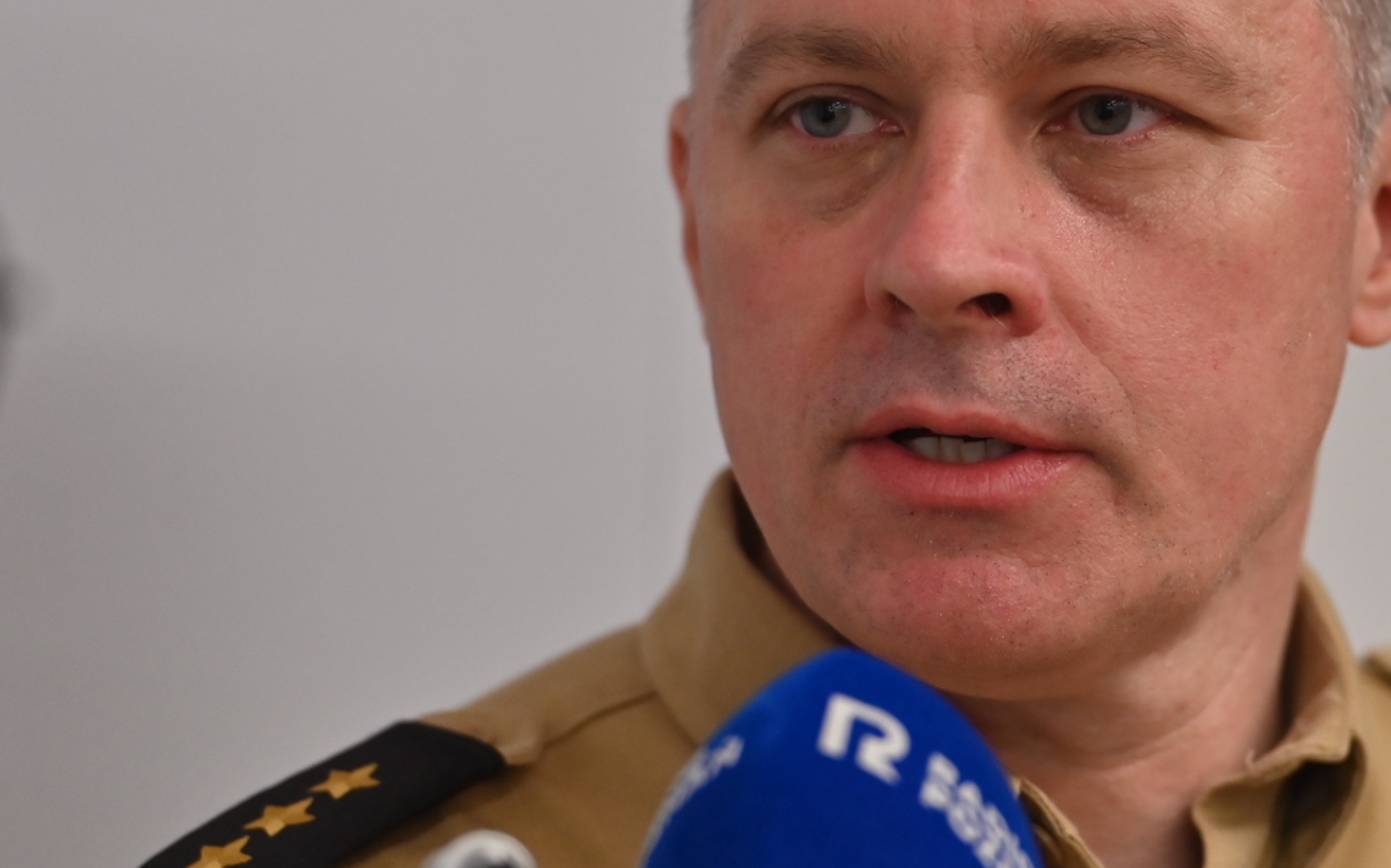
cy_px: 236
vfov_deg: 7.7
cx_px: 1096
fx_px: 6480
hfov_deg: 12.2
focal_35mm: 171
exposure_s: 1/160
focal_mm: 100
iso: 1000
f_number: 2.8
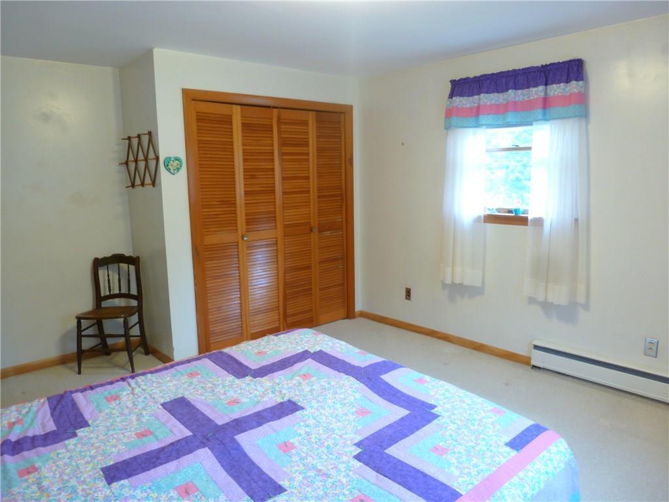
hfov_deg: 71.6
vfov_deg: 56.8
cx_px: 334
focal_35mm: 24
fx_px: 464
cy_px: 251
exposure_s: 1/4
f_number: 3.3
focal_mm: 4.3
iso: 100
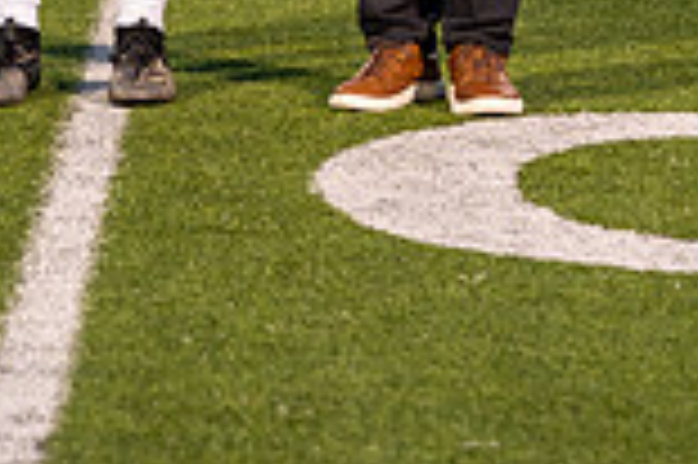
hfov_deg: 5.3
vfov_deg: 3.5
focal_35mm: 386
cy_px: -527
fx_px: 7476
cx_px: 122
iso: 800
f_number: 4.5
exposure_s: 1/125
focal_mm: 133
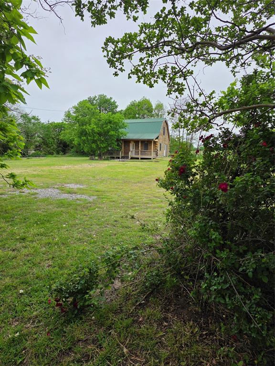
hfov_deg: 58.9
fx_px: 244
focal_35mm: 23
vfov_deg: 73.9
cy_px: 183
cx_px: 138
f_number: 1.7
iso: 50
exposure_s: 1/359
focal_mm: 6.25
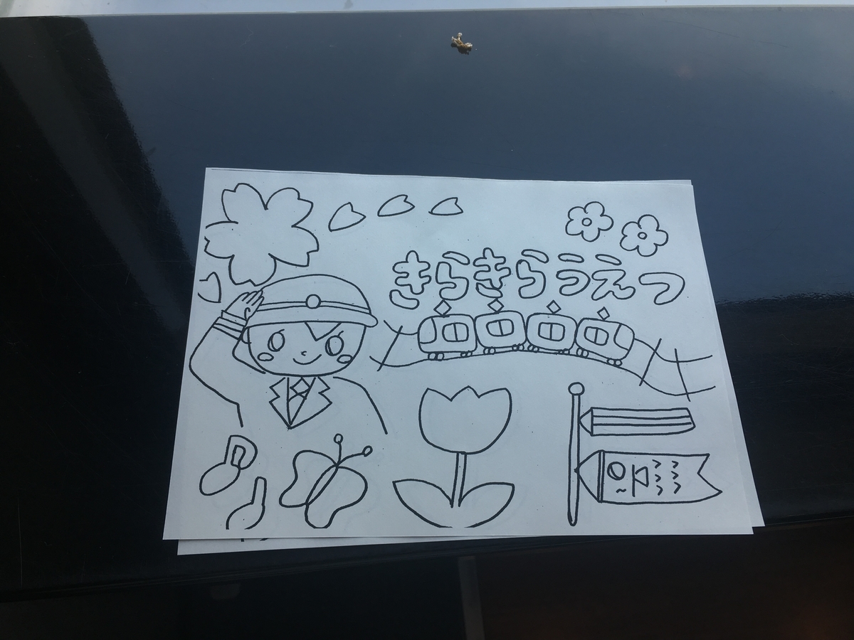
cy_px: 320
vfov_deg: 48.2
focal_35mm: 29
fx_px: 715
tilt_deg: -66.4
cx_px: 427
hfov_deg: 61.7
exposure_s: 1/231
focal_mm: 4.15
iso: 25
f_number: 2.2
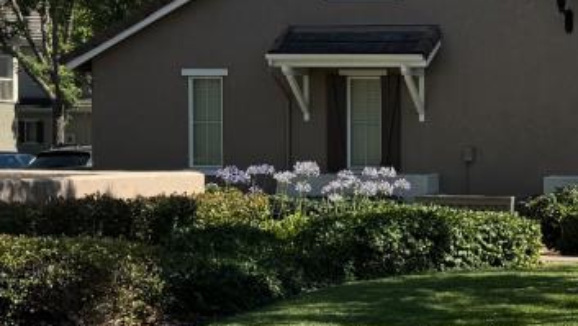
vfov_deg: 10.9
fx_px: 1702
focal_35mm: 111
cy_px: 184
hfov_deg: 17.9
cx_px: 770
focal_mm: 6.76
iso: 80
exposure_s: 1/2959
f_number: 1.78
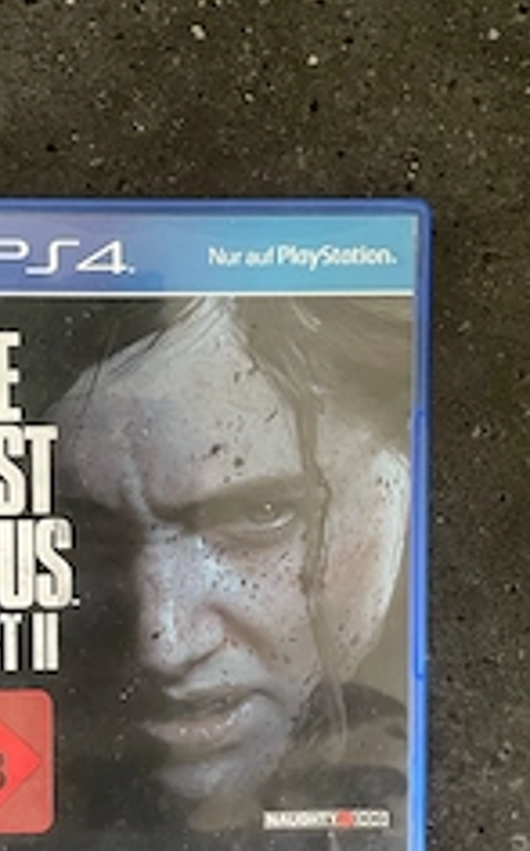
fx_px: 1043
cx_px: 187
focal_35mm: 45
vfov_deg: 44.4
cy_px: 458
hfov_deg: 28.4
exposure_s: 1/30
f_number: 1.6
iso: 640
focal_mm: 5.1
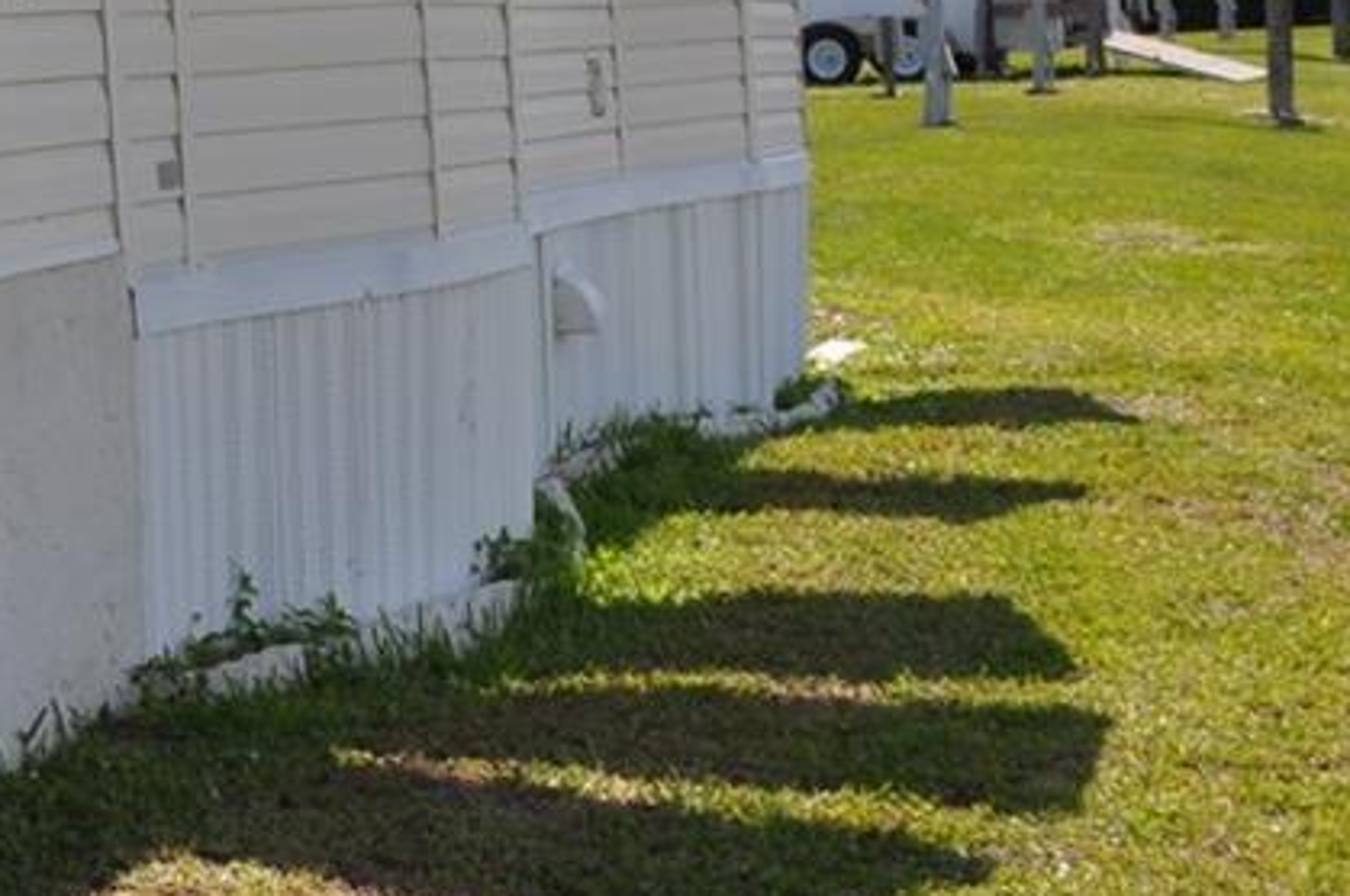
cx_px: -603
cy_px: -264
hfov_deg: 18.0
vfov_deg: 12.8
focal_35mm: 103
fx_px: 3857
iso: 200
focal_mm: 18
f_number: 14
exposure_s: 1/200
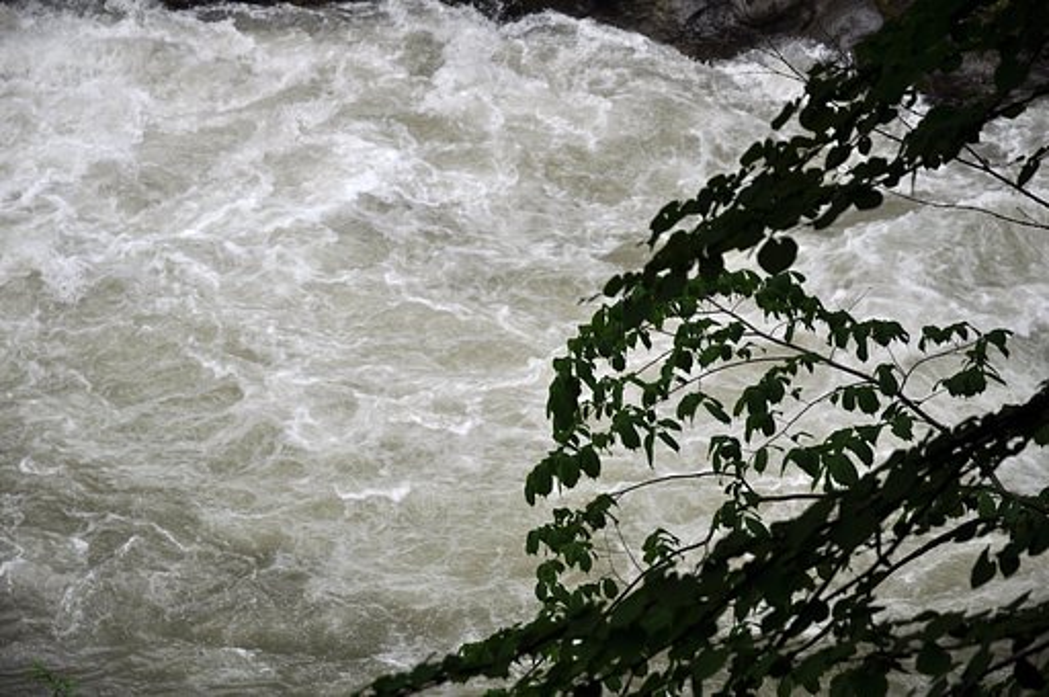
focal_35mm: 105
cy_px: 348
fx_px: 3056
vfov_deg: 13.0
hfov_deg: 19.5
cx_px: 524
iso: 200
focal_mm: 70
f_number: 4.5
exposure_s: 1/320
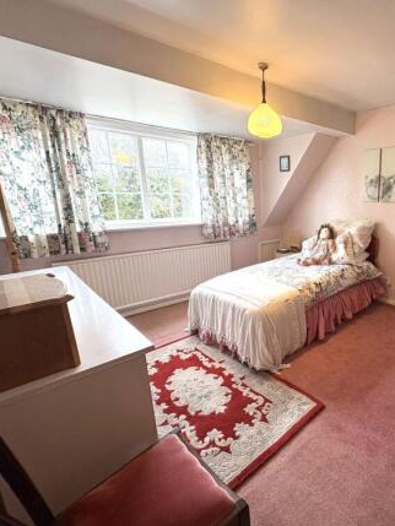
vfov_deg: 84.6
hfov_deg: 63.2
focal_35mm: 19
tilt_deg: -12.3
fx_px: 289
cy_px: 259
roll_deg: -0.3
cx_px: 312
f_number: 2.2
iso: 125
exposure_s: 1/99
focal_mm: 2.22
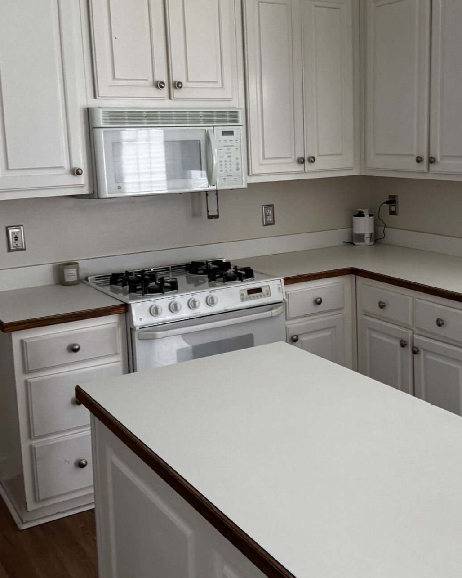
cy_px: 237
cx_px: 308
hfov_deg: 35.3
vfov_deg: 43.6
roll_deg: +0.6
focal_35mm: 42
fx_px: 718
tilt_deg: -7.7
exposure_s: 1/121
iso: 200
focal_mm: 6.76
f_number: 1.78
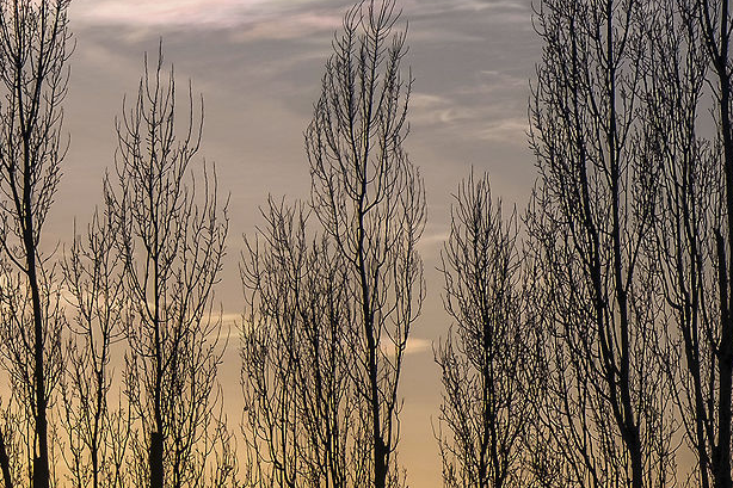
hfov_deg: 7.8
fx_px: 5251
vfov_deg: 5.3
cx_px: -540
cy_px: -35
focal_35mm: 258
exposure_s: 1/420
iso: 160
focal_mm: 44.1
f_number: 8
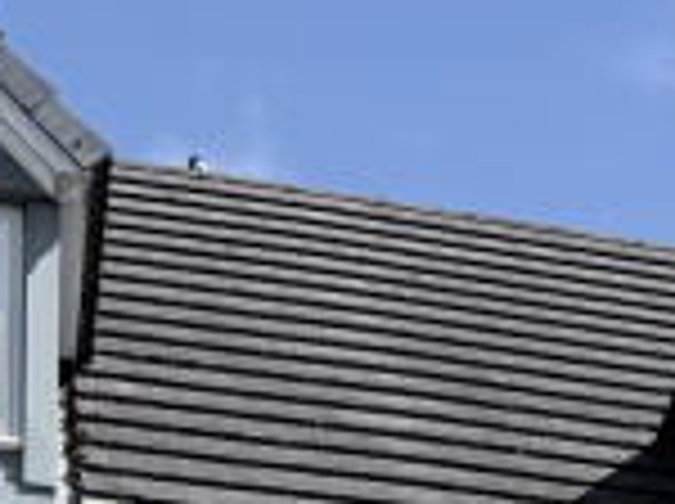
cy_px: 1390
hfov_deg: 11.1
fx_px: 3193
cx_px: 1305
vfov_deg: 8.0
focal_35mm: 164
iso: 80
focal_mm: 6.76
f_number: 1.78
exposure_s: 1/5319
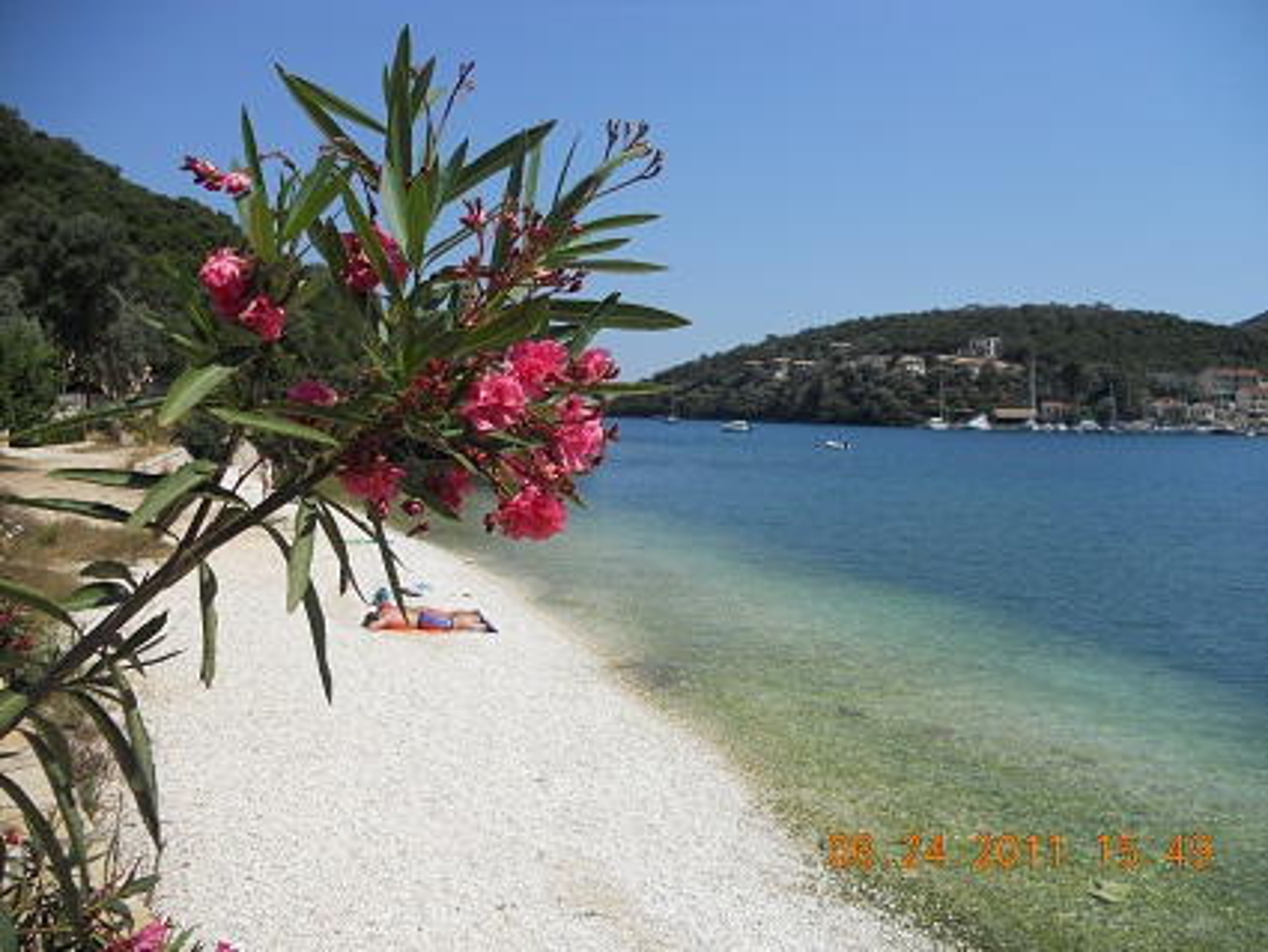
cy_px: 476
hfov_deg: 65.3
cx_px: 634
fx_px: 989
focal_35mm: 27
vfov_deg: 51.4
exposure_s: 1/250
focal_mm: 4.9
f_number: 8
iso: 80
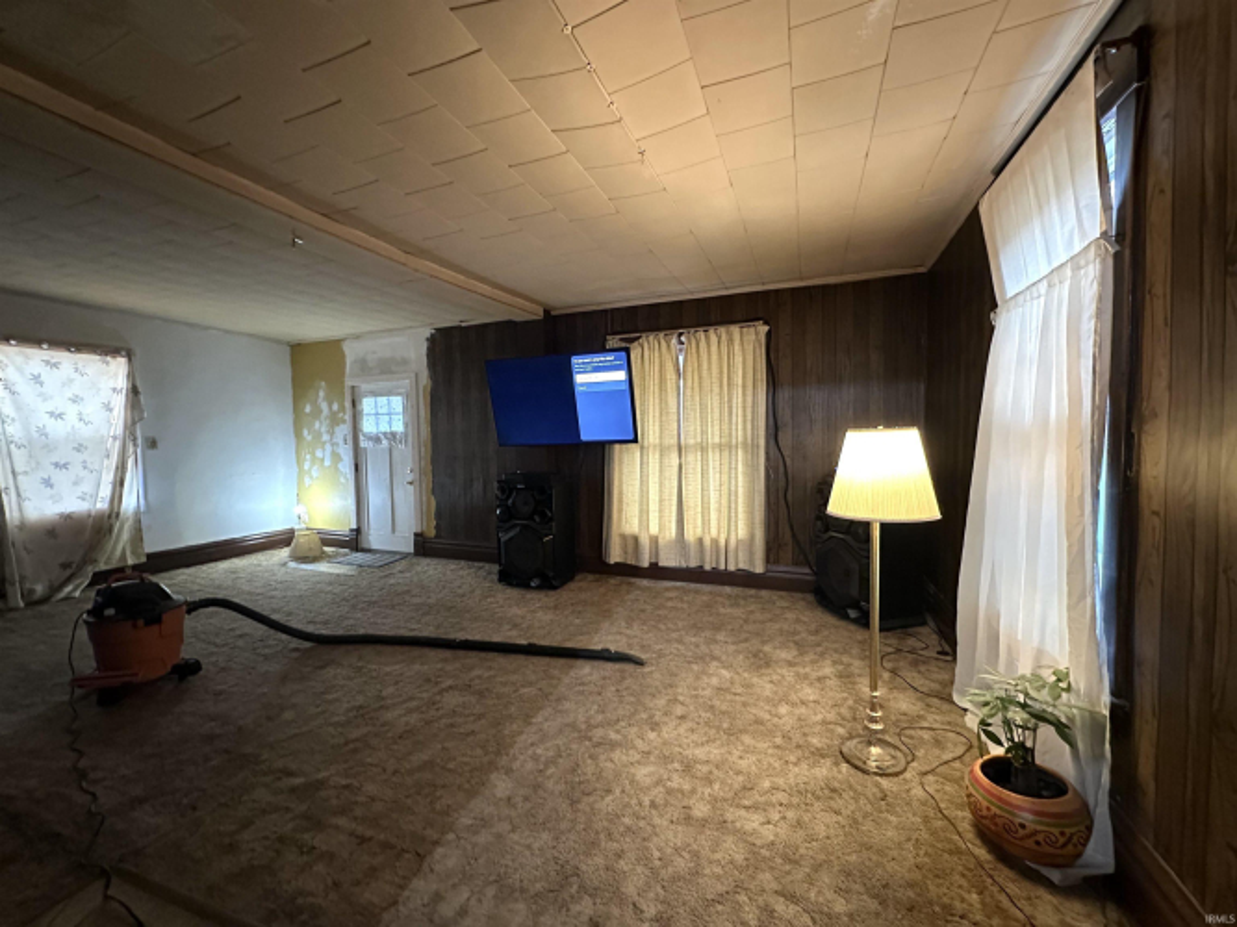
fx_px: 500
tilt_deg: -3.1
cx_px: 618
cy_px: 464
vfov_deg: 85.7
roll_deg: +0.9
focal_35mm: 14
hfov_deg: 102.1
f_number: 2.2
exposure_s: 1/40
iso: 1000
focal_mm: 2.22
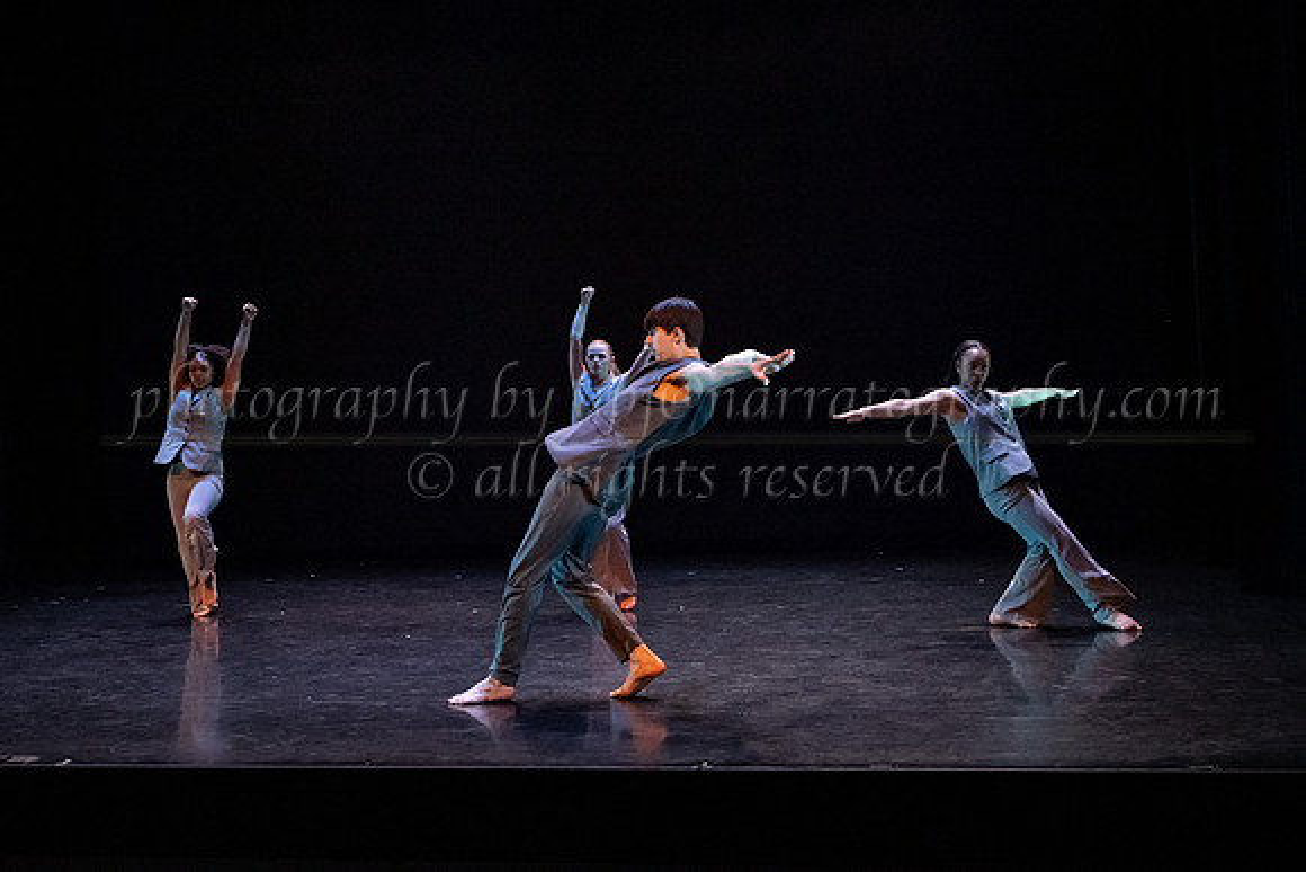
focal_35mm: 51
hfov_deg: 39.2
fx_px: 1834
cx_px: 600
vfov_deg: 26.7
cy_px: 467
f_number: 3.5
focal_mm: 45
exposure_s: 1/320
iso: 4000
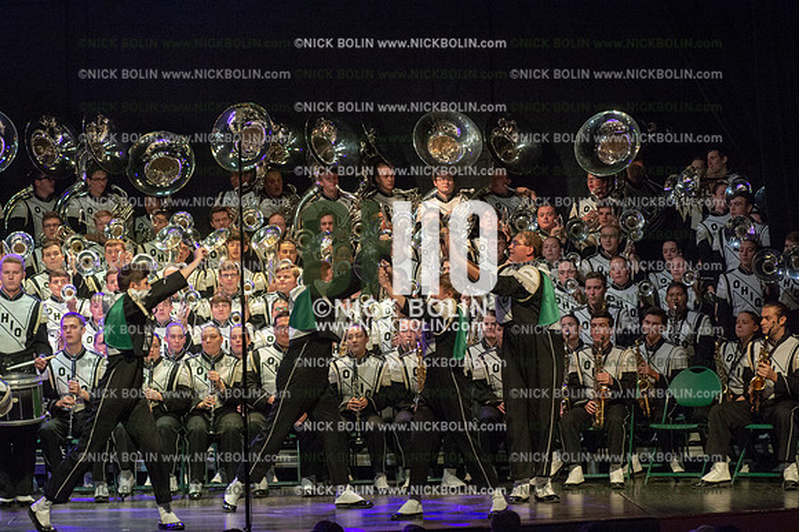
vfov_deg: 7.8
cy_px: 266
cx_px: 400
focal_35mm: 175
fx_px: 3882
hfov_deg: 11.8
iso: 8000
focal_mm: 175
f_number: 5.6
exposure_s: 1/400
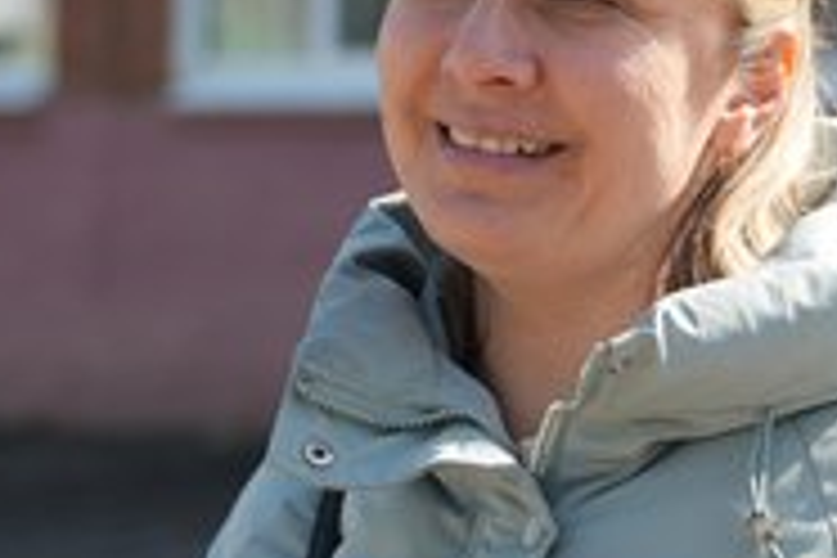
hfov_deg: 20.6
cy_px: 146
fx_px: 2302
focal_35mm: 99
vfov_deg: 13.8
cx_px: 477
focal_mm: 46
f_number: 2.8
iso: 320
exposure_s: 1/125
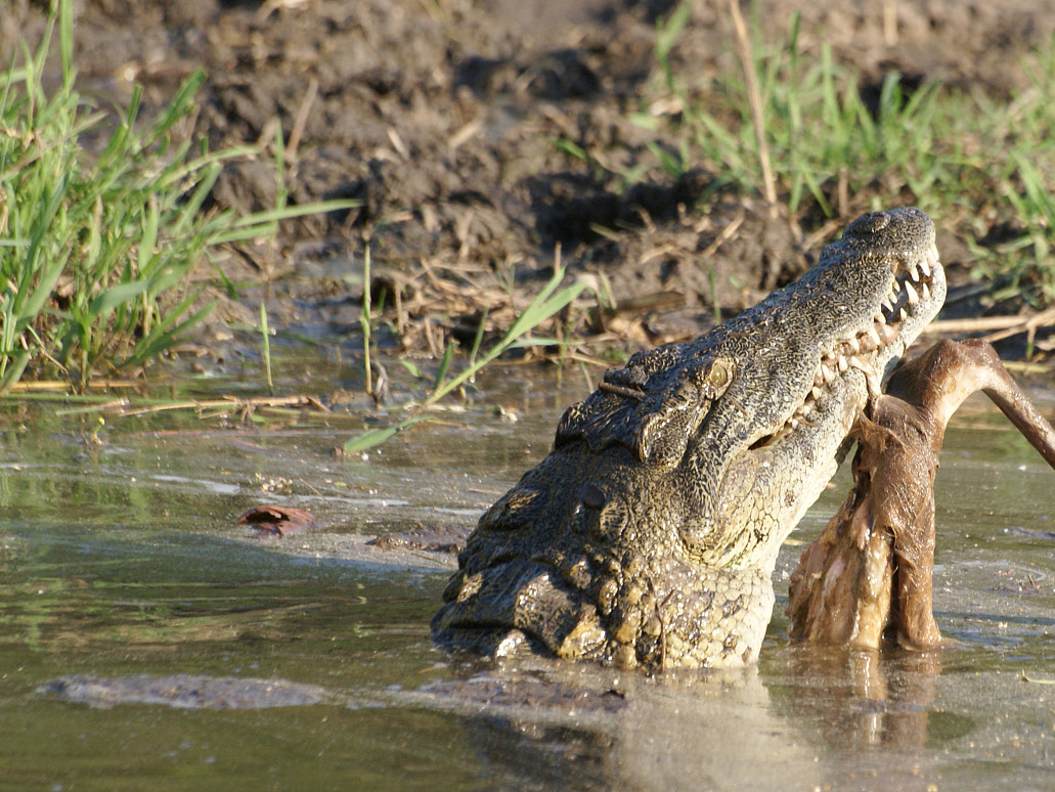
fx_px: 20488
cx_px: 794
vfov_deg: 2.2
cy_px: 431
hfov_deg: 2.9
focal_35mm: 672
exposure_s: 1/400
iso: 400
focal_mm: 300
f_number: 8
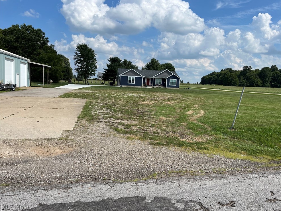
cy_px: 102
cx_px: 145
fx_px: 219
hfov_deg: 65.3
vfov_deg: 51.4
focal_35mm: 27
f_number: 1.6
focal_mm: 5.1
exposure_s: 1/5319
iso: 50
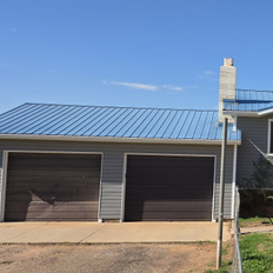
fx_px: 500
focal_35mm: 56
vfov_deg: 30.5
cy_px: 127
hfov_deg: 27.6
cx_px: 308
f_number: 1.7
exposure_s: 1/6574
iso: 80
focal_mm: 6.3
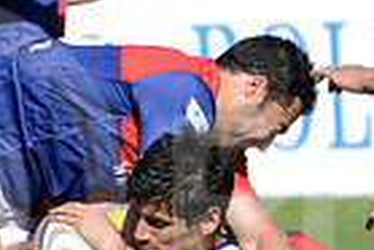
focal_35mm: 1251
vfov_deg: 1.1
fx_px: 13010
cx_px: 390
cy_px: 195
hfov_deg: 1.6
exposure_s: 1/1000
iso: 320
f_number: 5.6
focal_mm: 300
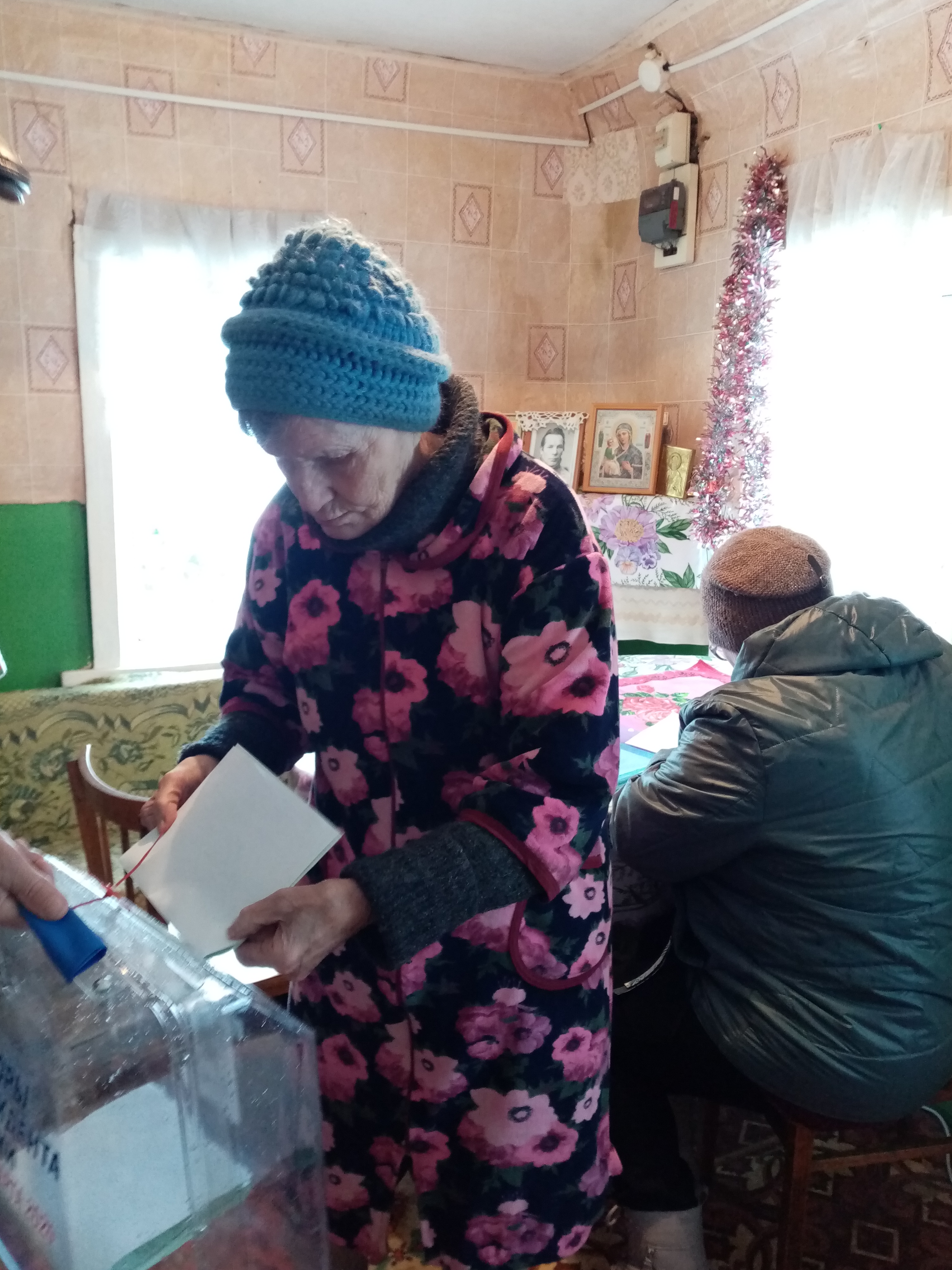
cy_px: 628
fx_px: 990
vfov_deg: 65.3
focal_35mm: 27
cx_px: 489
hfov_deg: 51.3
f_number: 1.8
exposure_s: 1/25
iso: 534
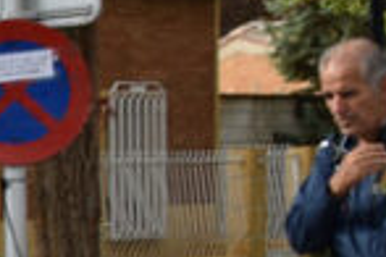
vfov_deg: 5.9
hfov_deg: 7.6
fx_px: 2466
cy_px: 358
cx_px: -867
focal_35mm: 230
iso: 100
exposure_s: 1/160
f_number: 9
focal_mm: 22
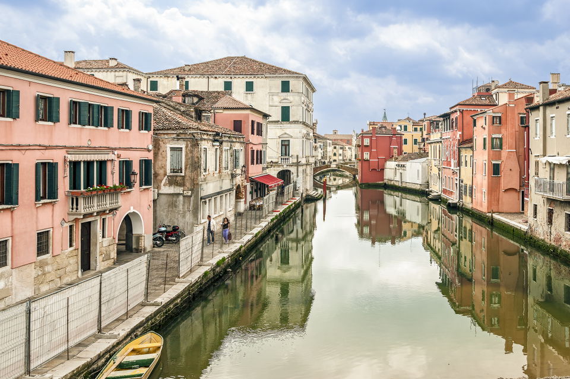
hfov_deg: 62.0
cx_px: 285
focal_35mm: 30
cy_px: 190
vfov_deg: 43.6
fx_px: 475
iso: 100
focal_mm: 20
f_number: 8
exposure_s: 1/250
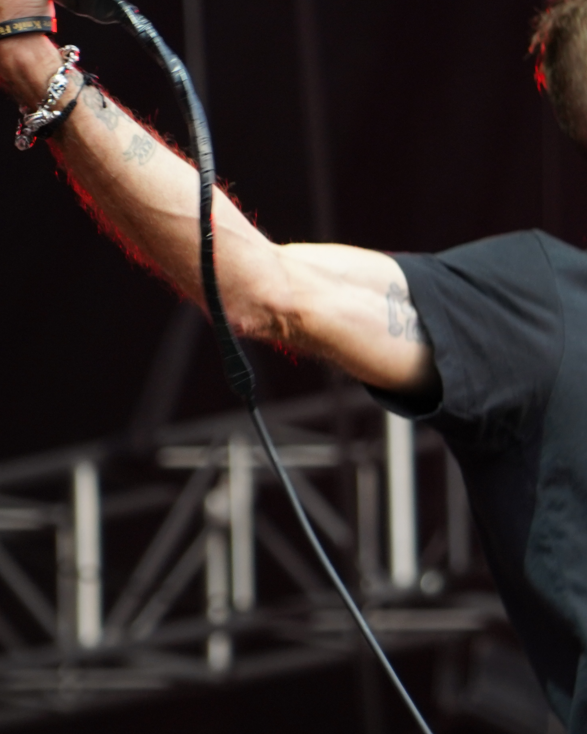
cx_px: 825
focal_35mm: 323
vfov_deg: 6.0
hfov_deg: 4.8
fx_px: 7014
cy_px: 423
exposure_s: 1/125
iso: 500
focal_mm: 105
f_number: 4
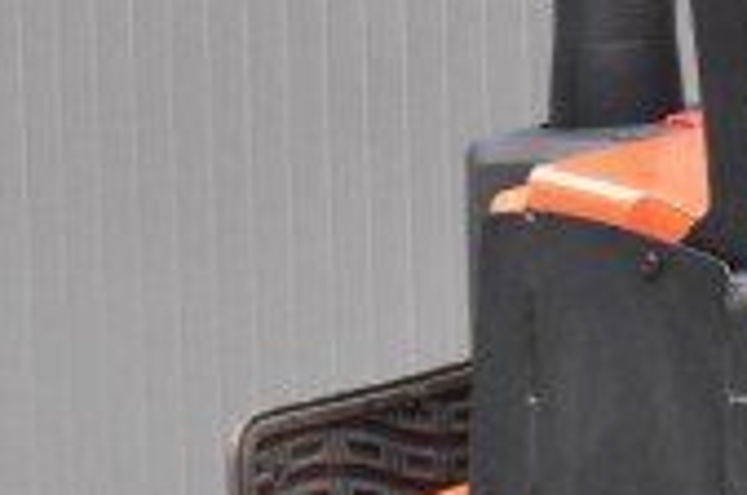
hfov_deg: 8.2
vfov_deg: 5.5
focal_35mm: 246
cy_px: -84
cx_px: 1132
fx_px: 5086
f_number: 5
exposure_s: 1/25
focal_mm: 23
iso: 1600
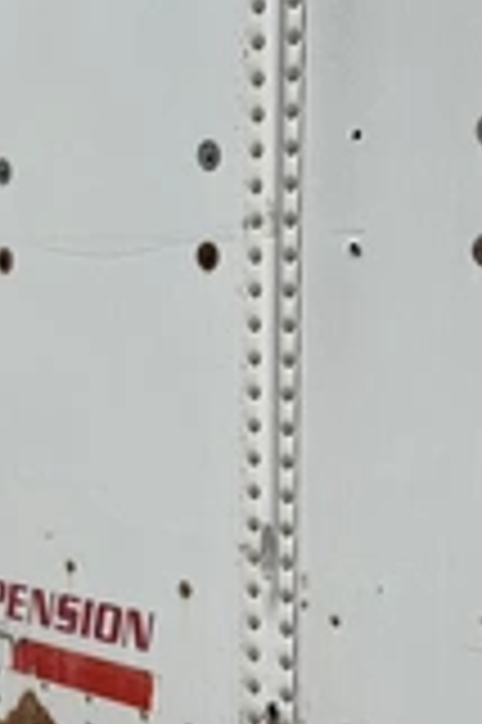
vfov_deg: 32.4
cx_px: 216
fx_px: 1248
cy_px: 418
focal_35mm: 62
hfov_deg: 21.9
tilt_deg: +3.3
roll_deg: -1.4
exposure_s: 1/17544
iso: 80
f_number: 1.78
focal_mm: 6.76
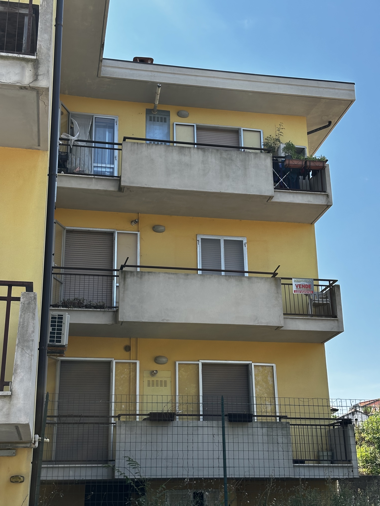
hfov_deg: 30.3
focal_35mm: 48
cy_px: 253
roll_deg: +1.0
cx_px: 190
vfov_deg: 39.7
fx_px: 703
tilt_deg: +20.4
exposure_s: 1/1453
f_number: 1.78
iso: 64
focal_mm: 6.86
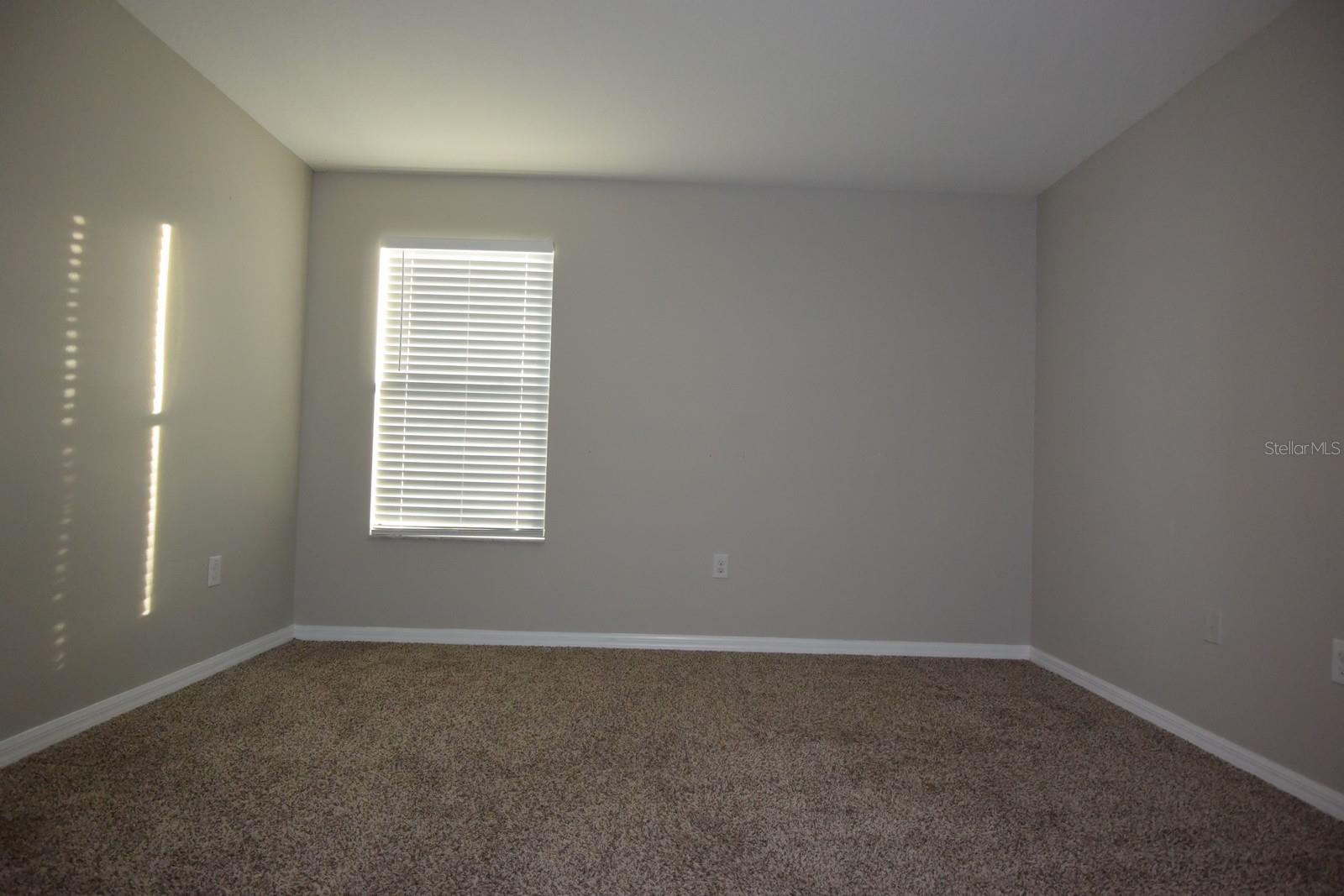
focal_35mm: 18
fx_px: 672
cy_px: 448
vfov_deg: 67.4
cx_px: 672
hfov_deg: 90.0
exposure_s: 1/100
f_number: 3.5
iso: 800
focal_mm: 6.7
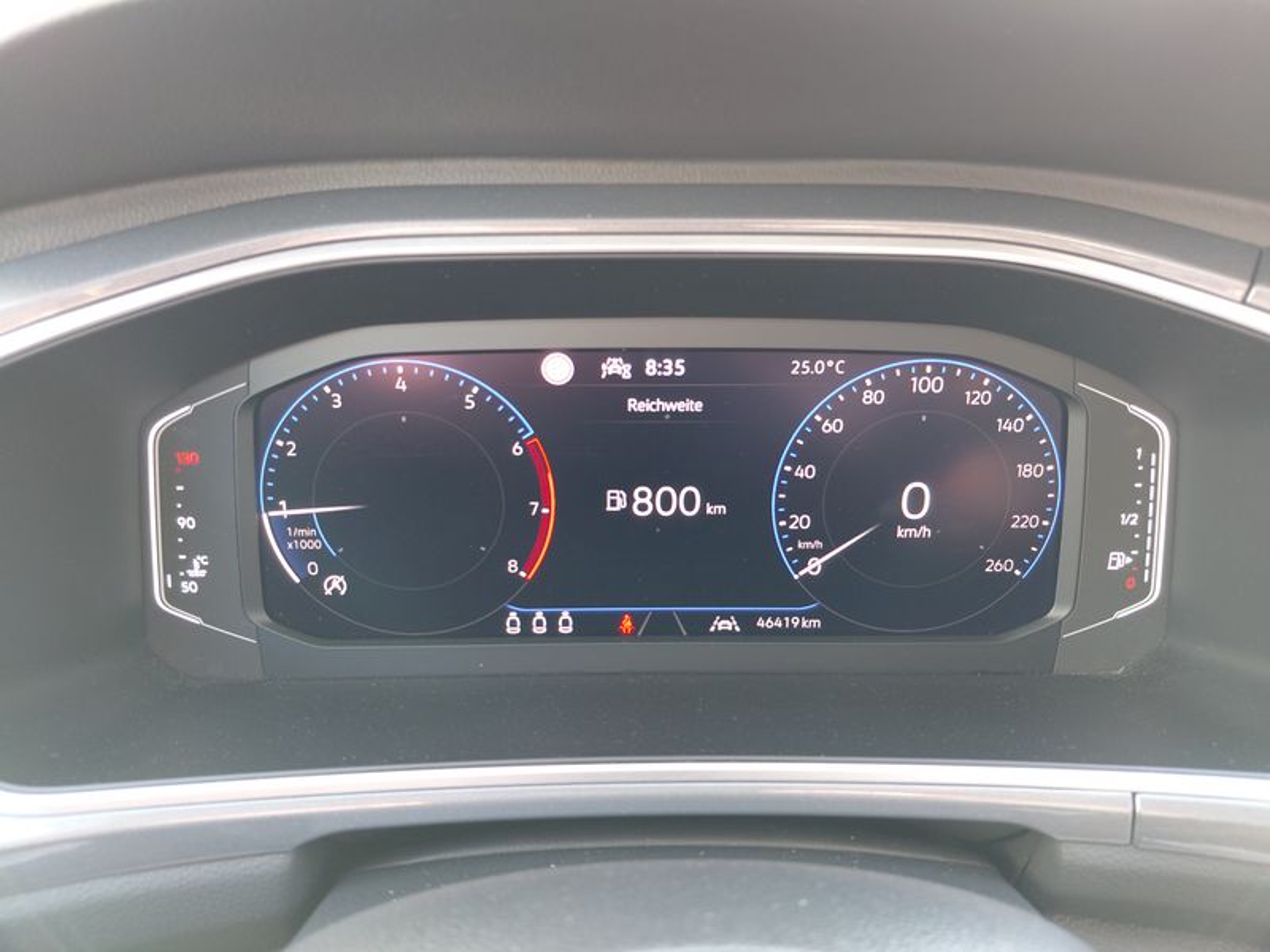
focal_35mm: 25
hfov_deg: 69.4
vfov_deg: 54.9
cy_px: 476
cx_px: 635
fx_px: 917
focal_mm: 4.69
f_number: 1.8
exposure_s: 1/60
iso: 160
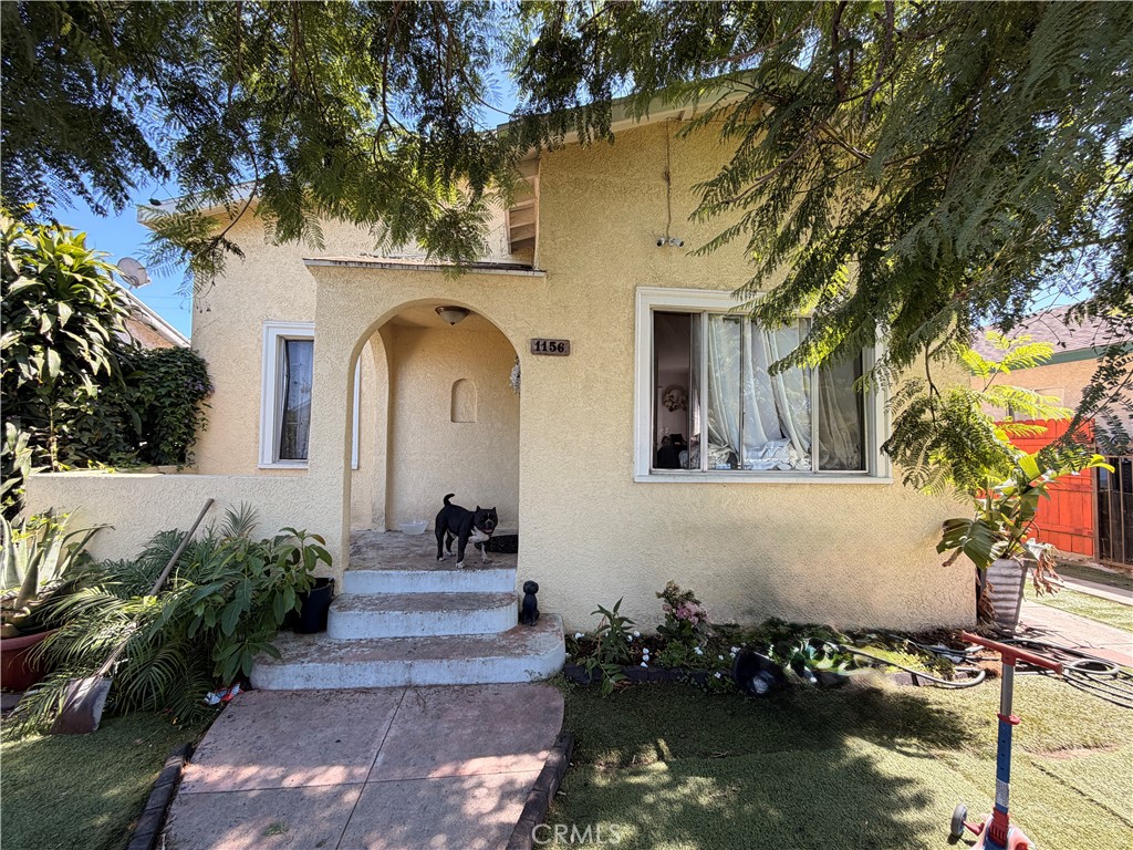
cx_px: 566
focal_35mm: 14
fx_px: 458
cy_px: 425
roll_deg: -1.5
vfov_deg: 85.7
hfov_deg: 102.1
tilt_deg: +1.6
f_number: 2.2
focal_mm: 2.22
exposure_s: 1/201
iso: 40
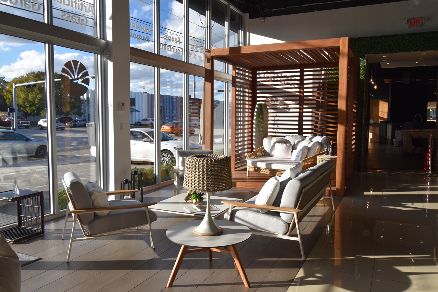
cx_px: 219
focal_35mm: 30
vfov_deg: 43.6
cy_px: 146
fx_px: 365
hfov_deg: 61.9
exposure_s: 1/250
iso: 200
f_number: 8
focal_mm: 20
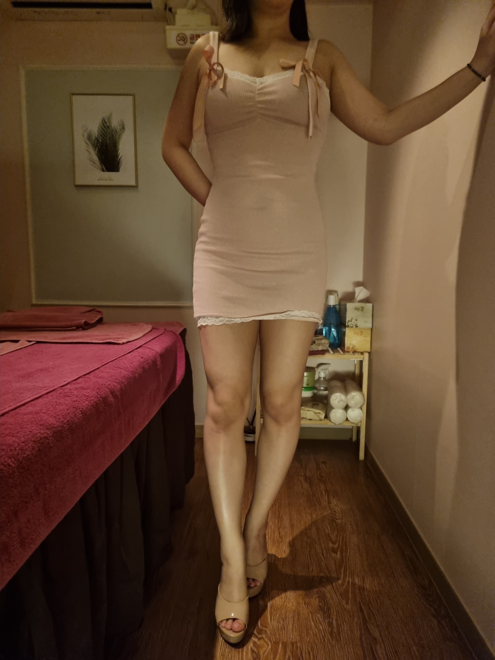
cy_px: 330
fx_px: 496
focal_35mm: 26
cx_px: 248
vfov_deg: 67.3
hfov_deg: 53.1
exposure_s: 1/24
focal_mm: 5.4
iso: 1000
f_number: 1.8
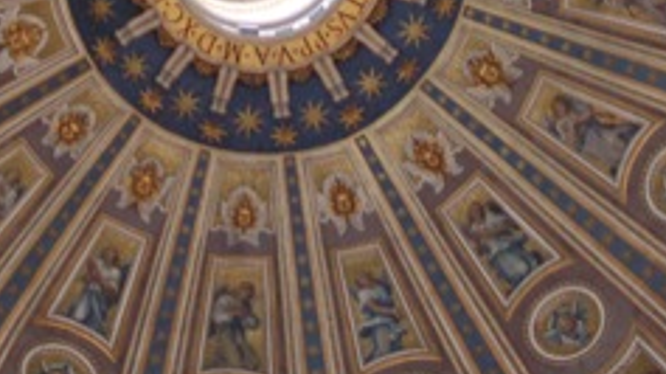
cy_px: -165
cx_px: 160
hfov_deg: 14.4
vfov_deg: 8.0
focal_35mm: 148
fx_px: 2619
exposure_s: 1/15
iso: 1600
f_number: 2
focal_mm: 35
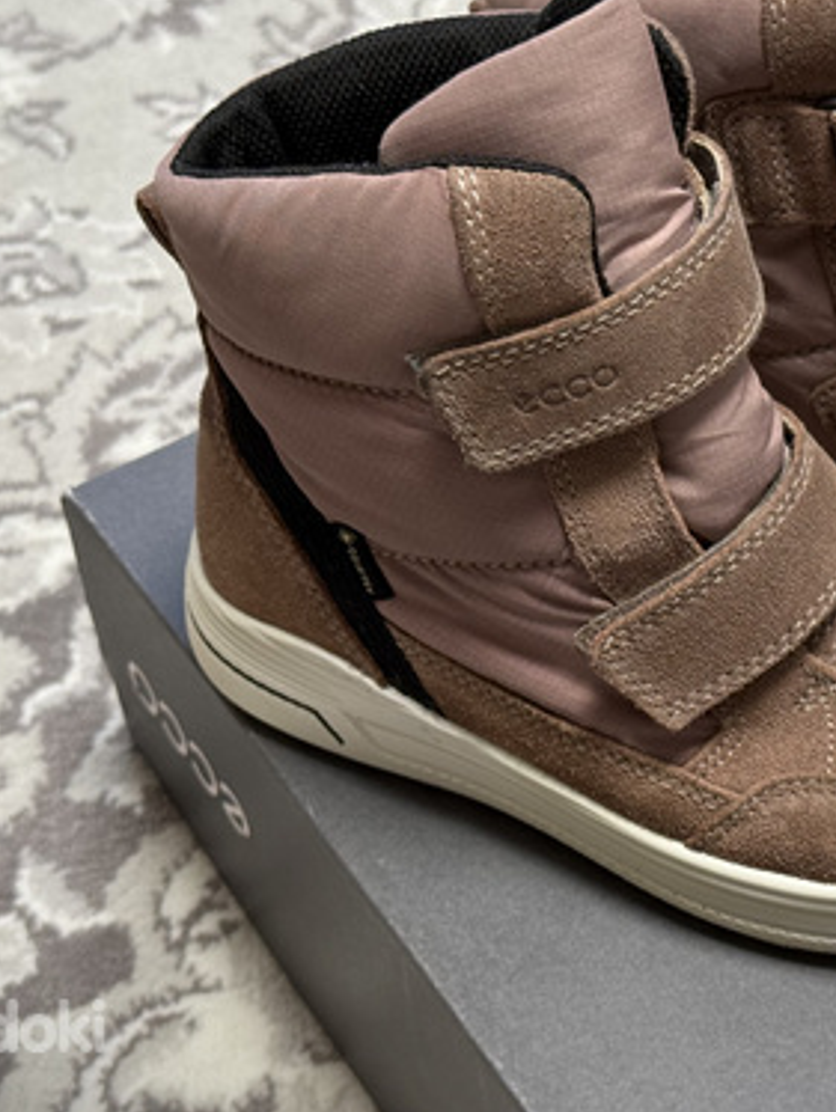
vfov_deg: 25.3
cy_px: 461
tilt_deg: -45.4
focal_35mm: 77
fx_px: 2477
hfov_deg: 18.9
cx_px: 702
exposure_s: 1/60
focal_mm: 6.76
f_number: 1.78
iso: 200
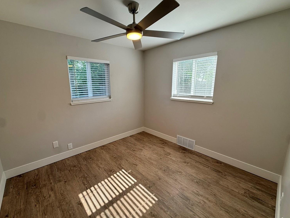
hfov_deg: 98.0
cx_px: 135
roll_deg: +0.8
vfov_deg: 81.8
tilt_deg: -11.0
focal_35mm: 15
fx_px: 126
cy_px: 109
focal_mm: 2.22
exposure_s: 1/133
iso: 64
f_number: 2.2
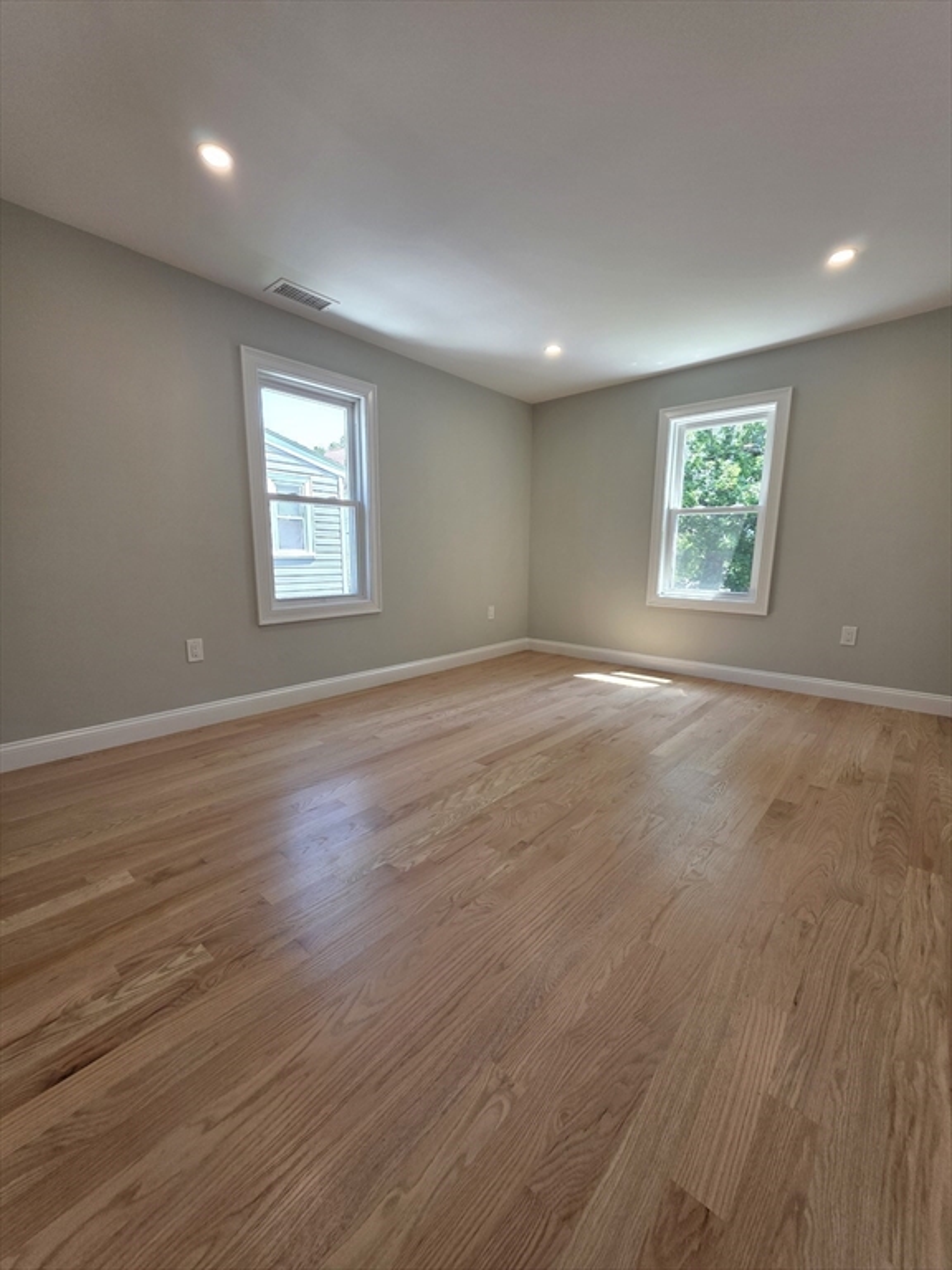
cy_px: 635
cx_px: 476
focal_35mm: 13
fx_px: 477
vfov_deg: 106.2
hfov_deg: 89.9
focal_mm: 2.2
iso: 64
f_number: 1.9
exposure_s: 1/120
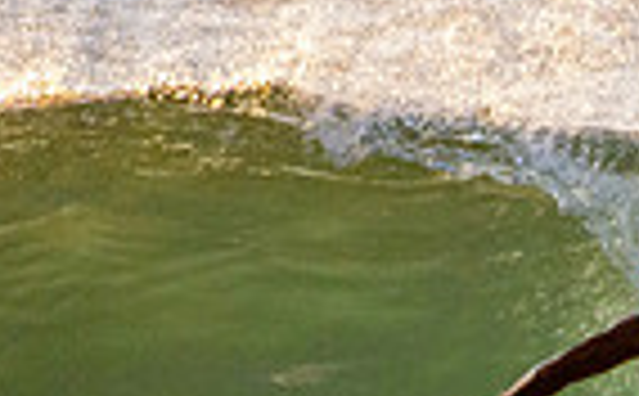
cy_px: 511
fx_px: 54432
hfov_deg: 0.7
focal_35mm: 3133
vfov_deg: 0.4
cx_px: 639
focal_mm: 500
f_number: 5.6
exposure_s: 1/2000
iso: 1000
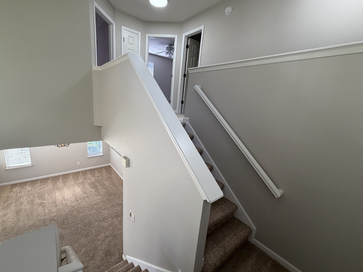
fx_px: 157
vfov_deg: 81.7
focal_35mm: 15
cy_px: 137
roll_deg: -4.0
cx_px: 172
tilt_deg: -12.8
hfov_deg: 98.1
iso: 200
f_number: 2.2
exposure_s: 1/120
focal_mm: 2.22
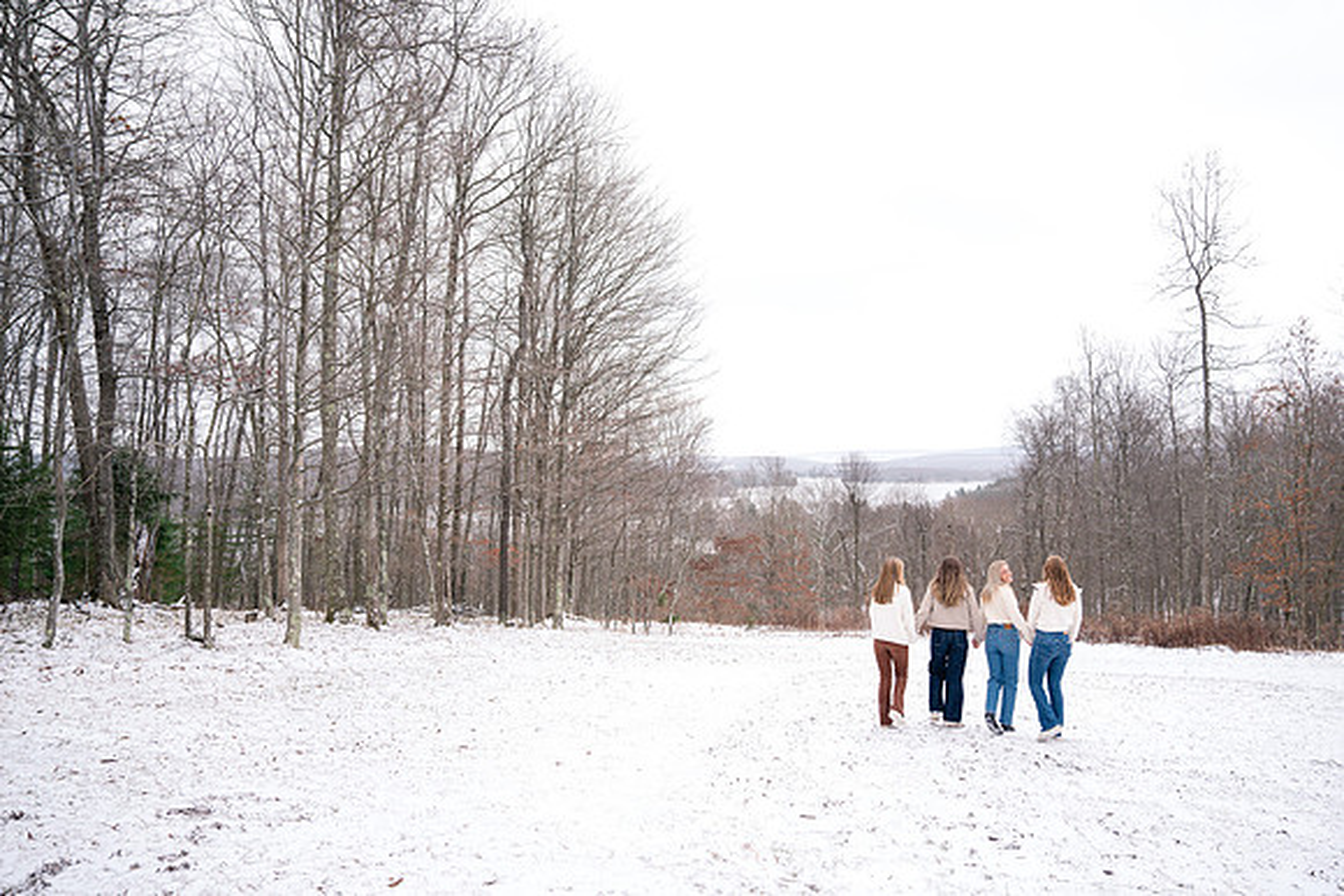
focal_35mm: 24
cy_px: 448
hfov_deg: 73.7
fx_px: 896
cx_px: 672
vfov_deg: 53.2
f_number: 3.2
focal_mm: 24
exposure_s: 1/250
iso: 400
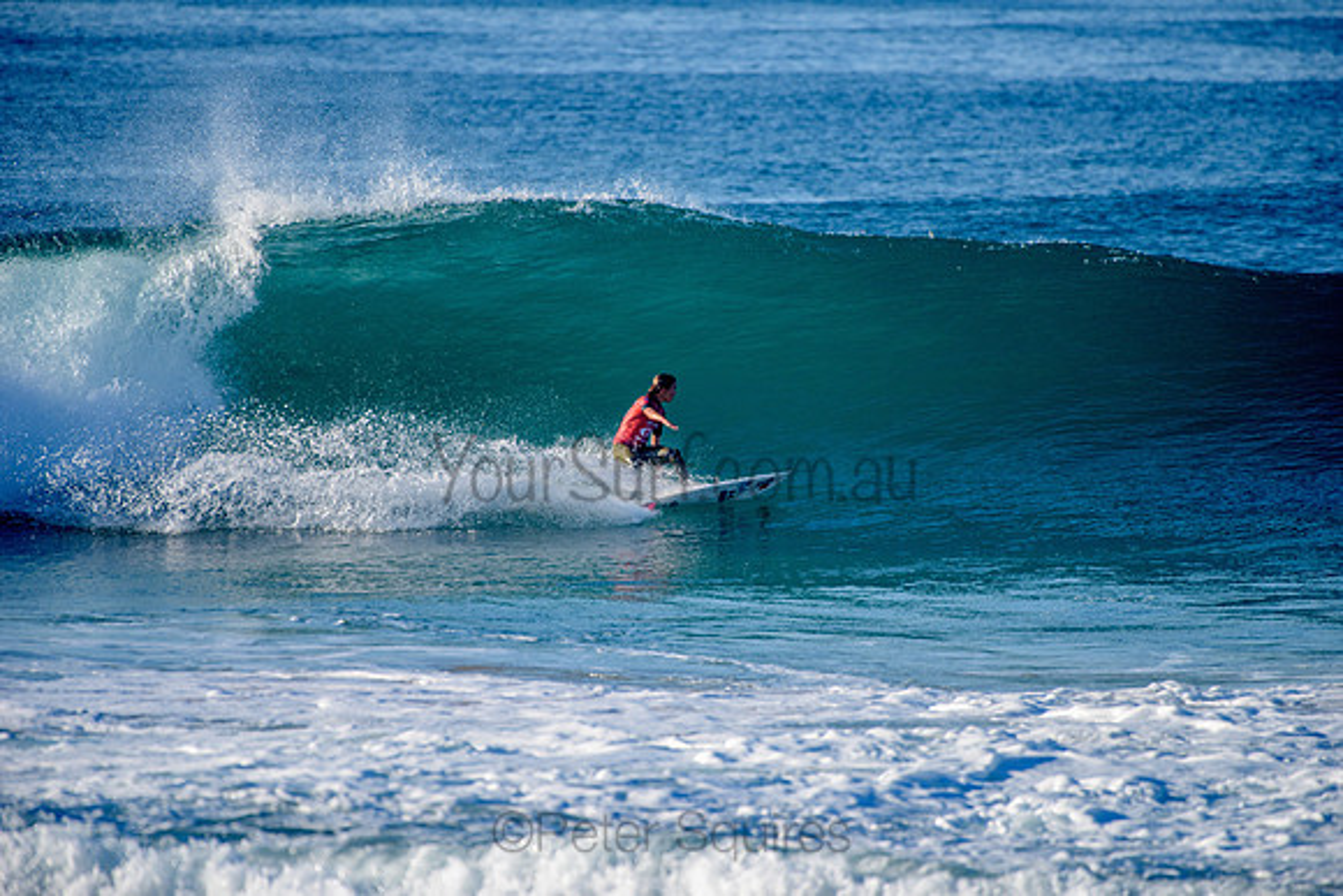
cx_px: 672
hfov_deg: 4.1
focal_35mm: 500
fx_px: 18656
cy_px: 448
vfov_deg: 2.8
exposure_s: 1/1600
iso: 220
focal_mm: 500
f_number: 5.6
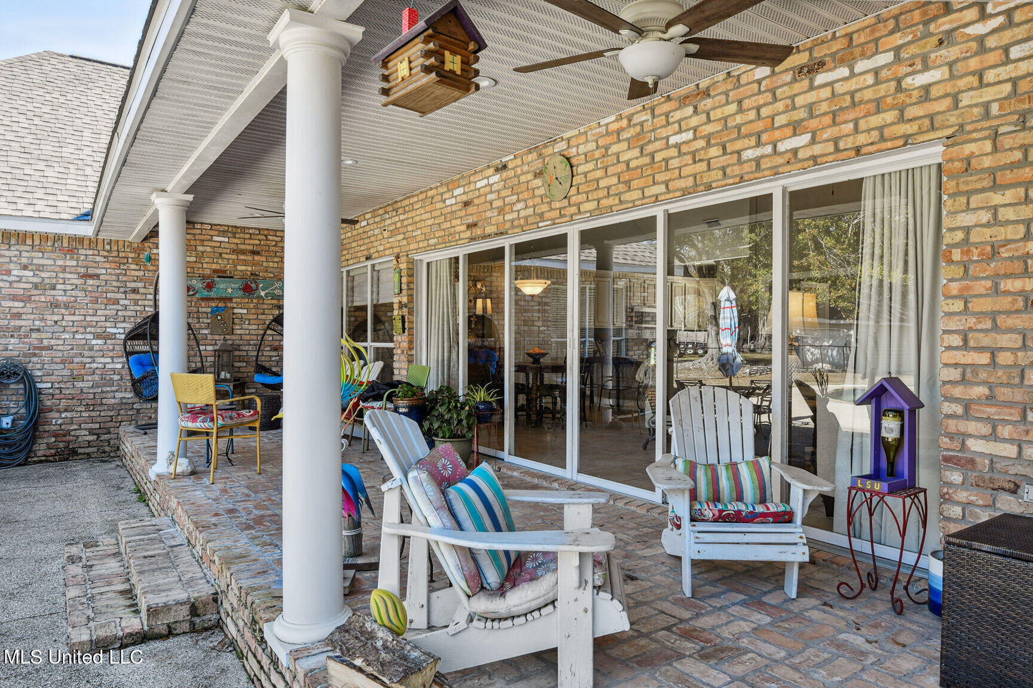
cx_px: 516
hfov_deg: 78.6
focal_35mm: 22
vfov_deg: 57.2
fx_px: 631
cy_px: 344
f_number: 11
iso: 800
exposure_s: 1/250
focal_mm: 22
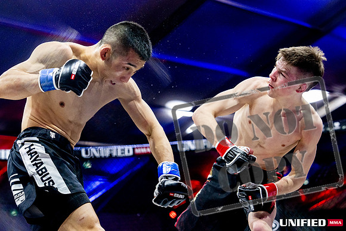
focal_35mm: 77
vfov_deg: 17.7
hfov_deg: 26.3
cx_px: 184
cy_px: 129
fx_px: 741
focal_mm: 63
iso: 3200
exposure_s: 1/1250
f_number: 2.8
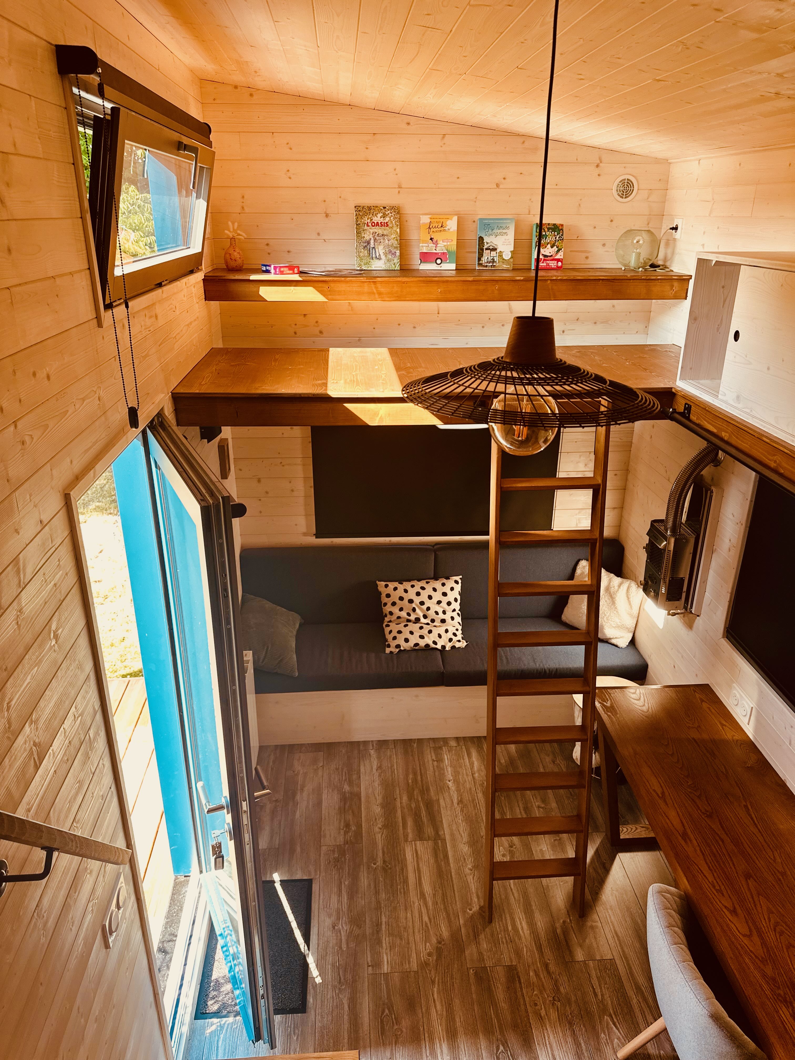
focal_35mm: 24
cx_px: 398
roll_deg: -1.3
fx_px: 735
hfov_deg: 56.8
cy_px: 530
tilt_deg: -21.9
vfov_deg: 71.6
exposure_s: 1/121
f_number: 1.78
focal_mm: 6.86
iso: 80
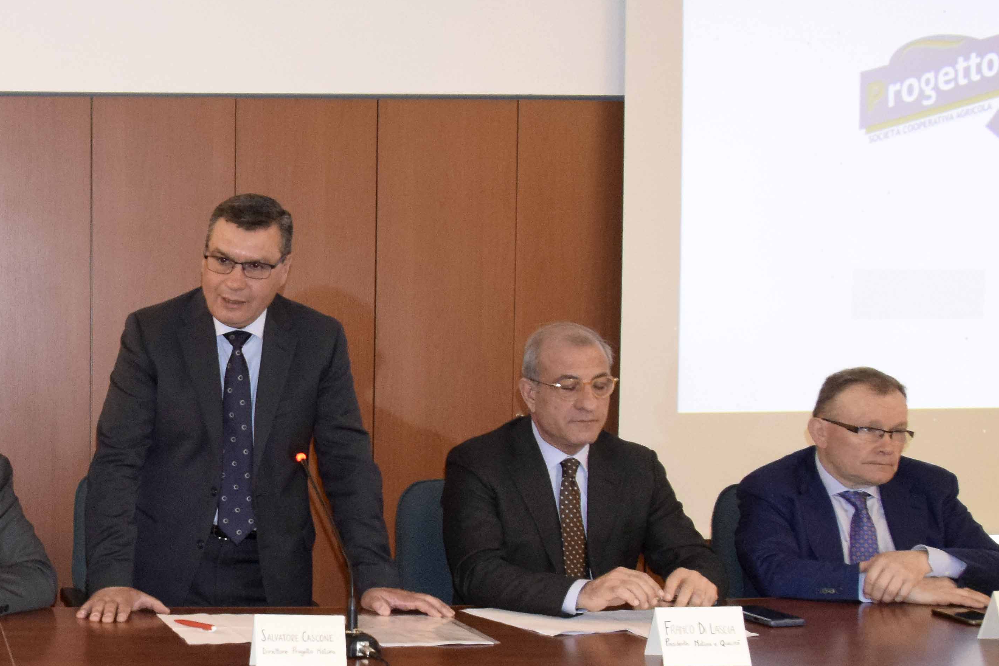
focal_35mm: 57
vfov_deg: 23.7
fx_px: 1582
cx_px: -4
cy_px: 443
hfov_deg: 32.2
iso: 2800
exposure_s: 1/60
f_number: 6.3
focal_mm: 18
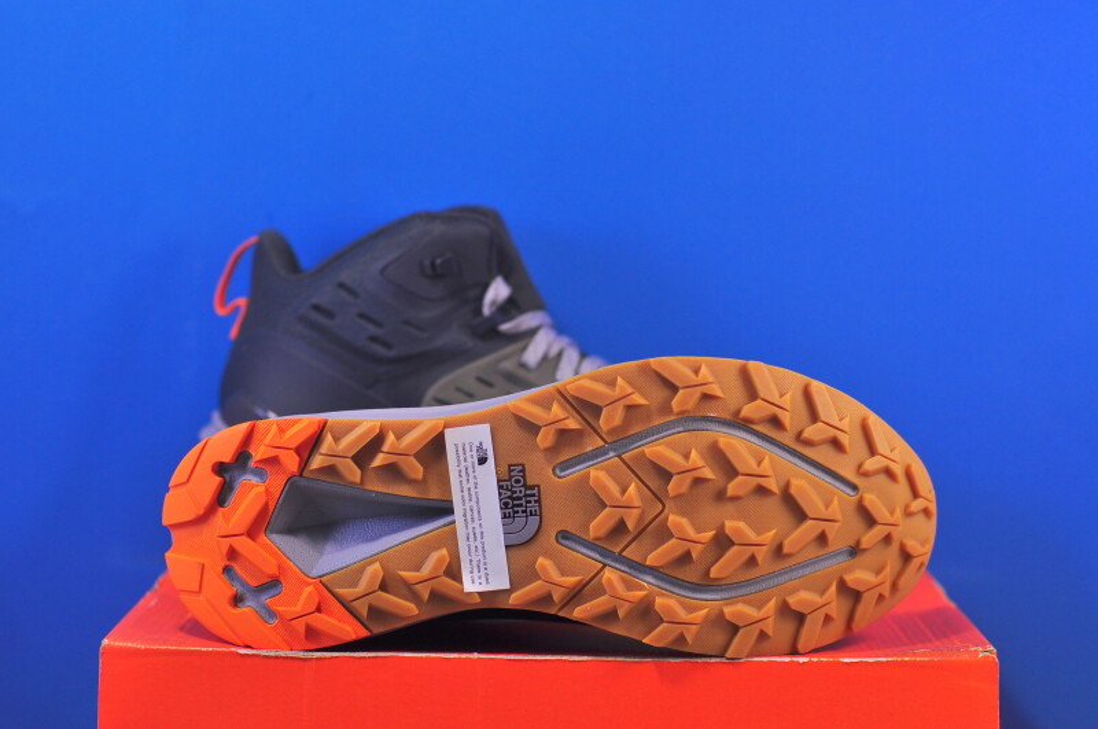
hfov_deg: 27.0
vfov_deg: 18.1
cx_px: 549
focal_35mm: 75
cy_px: 364
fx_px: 2284
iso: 250
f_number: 2.8
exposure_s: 1/320
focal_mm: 50
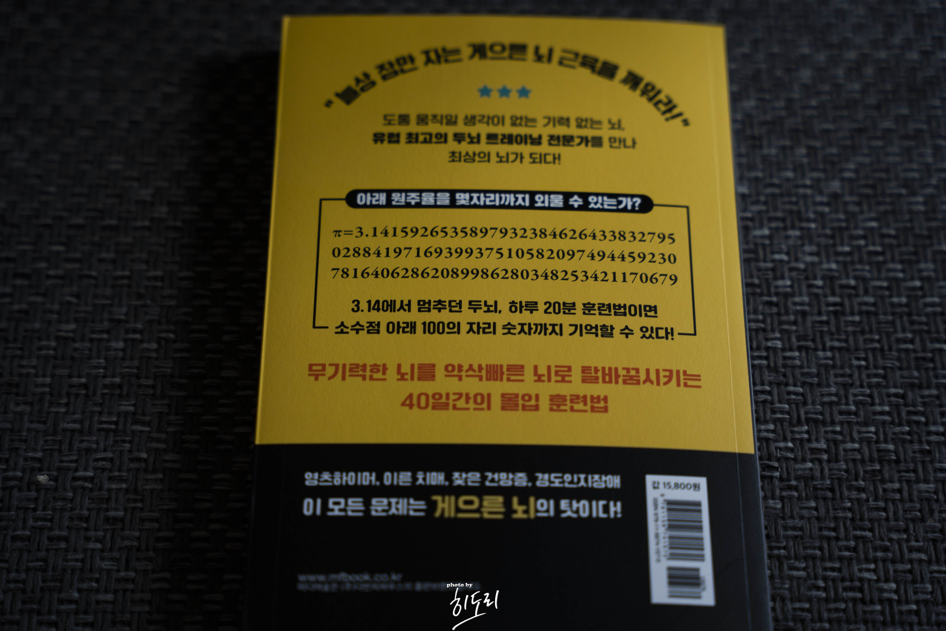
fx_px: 1839
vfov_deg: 19.5
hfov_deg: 28.8
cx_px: 473
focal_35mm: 70
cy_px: 316
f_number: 2.8
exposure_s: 1/80
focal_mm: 70
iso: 200
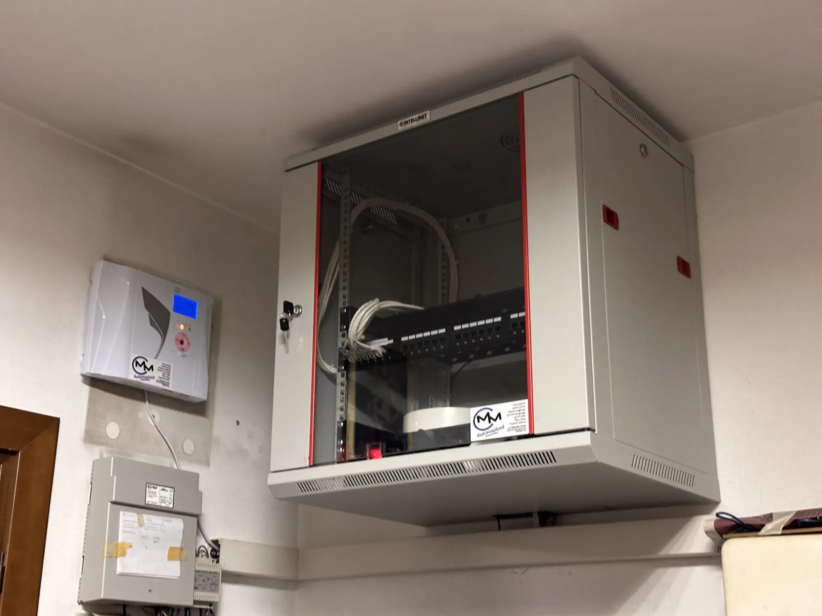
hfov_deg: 39.7
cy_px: 308
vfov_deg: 30.3
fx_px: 1140
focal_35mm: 48
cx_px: 411
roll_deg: -0.8
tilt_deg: +19.3
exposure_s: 1/33
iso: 400
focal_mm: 6.86
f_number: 1.78
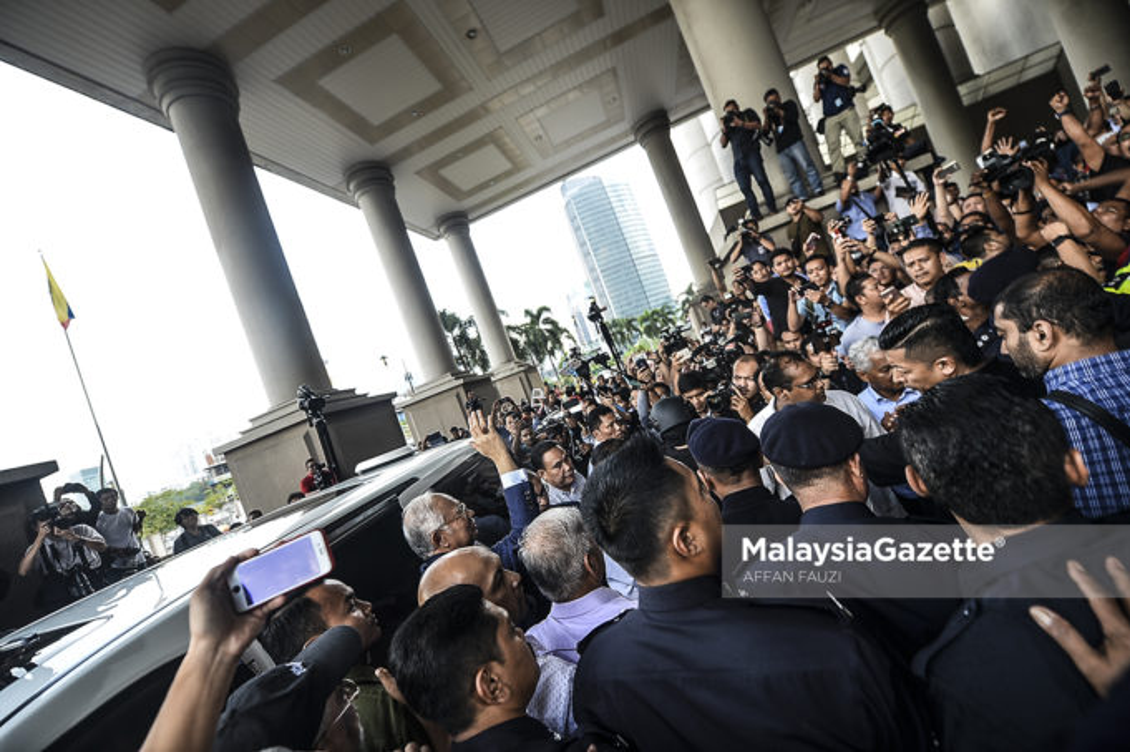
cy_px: 376
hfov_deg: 104.3
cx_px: 565
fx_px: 439
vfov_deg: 81.1
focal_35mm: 14
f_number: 2.8
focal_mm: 14
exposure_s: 1/250
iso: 200
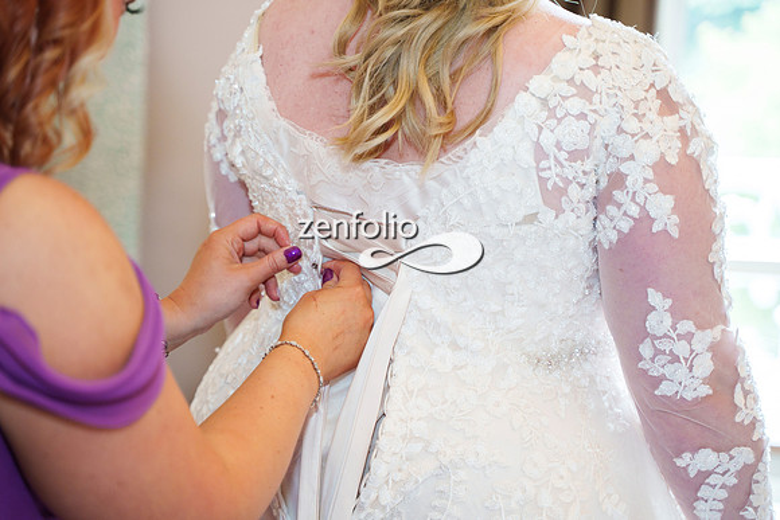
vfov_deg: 17.1
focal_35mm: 80
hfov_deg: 25.4
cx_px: 374
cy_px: 249
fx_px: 1731
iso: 800
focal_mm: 75
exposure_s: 1/200
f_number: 2.8
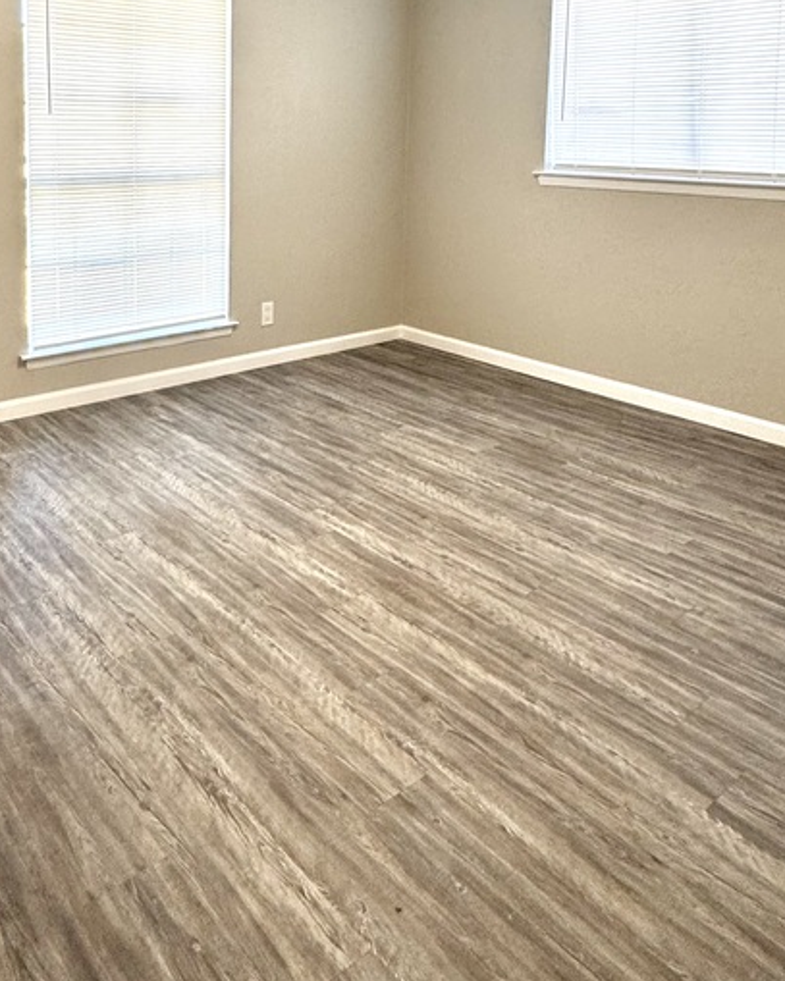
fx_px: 842
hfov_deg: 48.6
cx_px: 230
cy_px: 208
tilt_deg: -6.8
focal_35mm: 29
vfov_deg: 56.4
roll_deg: -0.4
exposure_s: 1/120
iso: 200
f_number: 2.2
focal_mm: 2.22
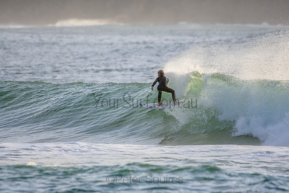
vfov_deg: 1.8
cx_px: 144
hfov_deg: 2.7
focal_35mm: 750
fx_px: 6022
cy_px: 96
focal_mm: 500
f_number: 5.6
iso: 500
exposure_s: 1/2000
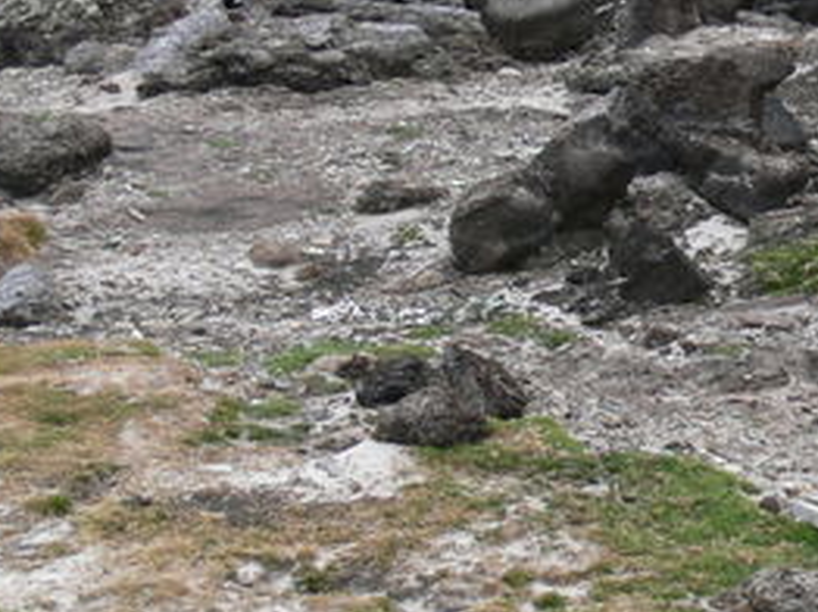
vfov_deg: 8.8
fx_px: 3966
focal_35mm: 168
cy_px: 234
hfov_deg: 11.3
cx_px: 1202
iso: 80
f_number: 5
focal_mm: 10.6
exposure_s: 1/125
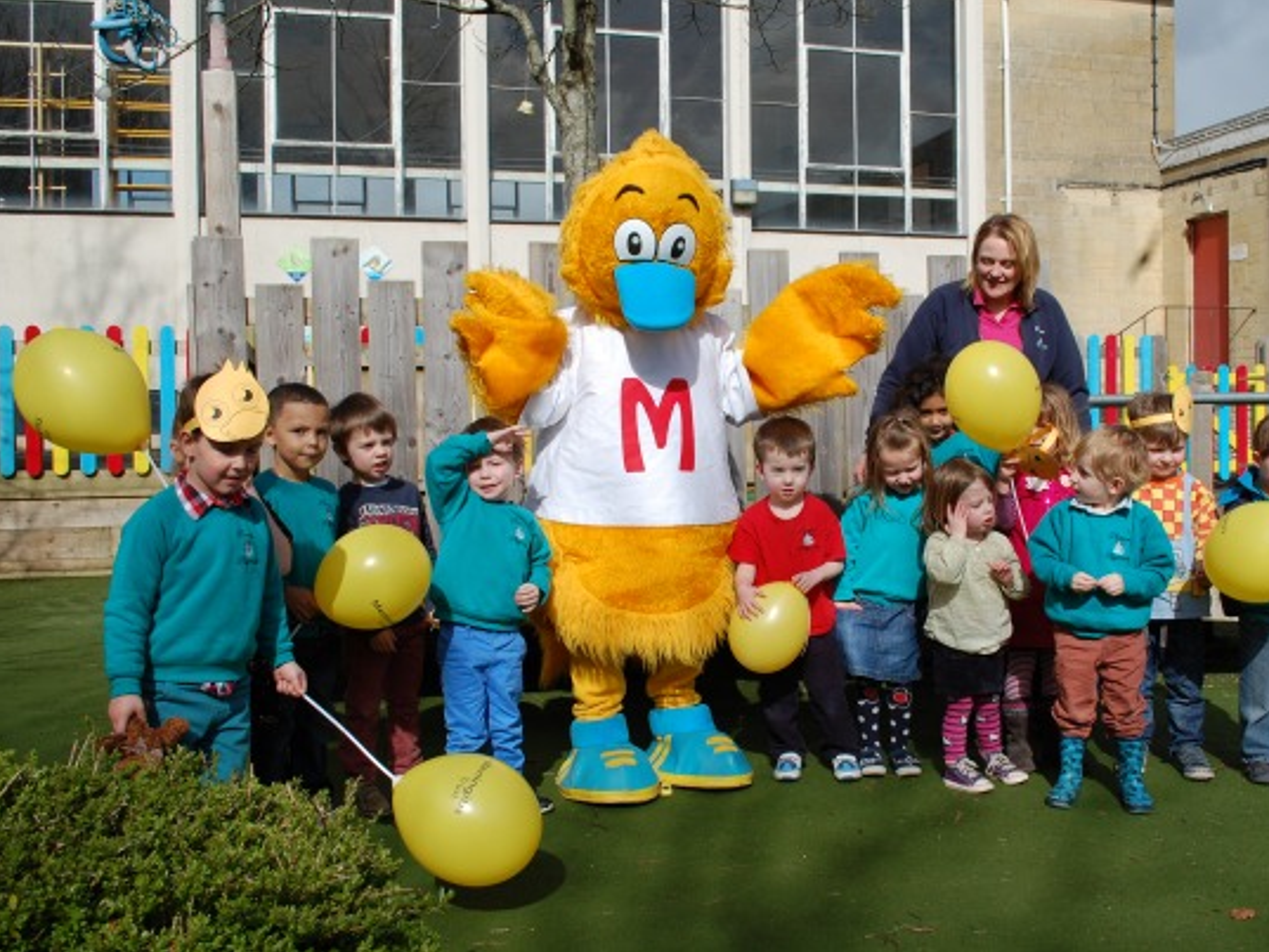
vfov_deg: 39.7
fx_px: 1320
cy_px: 475
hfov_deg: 51.2
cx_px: 716
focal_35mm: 36
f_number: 11
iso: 200
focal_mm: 22
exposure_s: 1/400
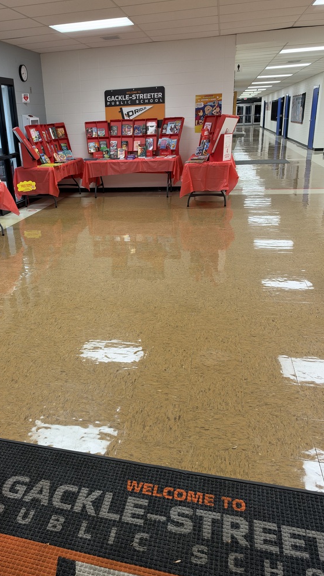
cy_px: 280
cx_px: 104
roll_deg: +3.2
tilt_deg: -20.8
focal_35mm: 27
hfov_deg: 42.2
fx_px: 412
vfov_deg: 69.8
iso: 250
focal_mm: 6.93
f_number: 1.8
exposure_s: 1/120
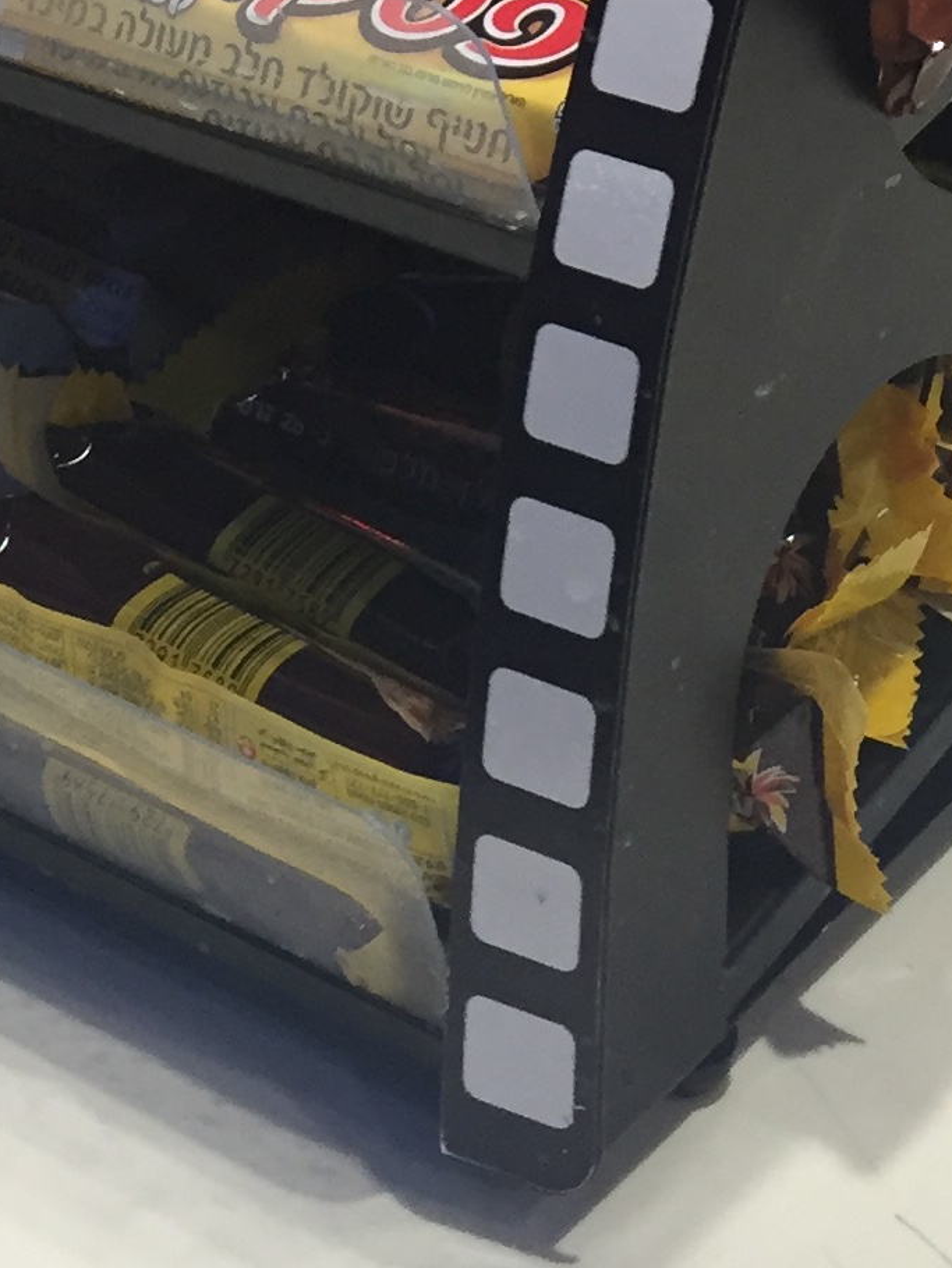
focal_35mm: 104
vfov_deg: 17.3
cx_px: 560
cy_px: -560
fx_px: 3812
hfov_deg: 14.2
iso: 64
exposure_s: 1/33
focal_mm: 4.15
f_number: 2.2
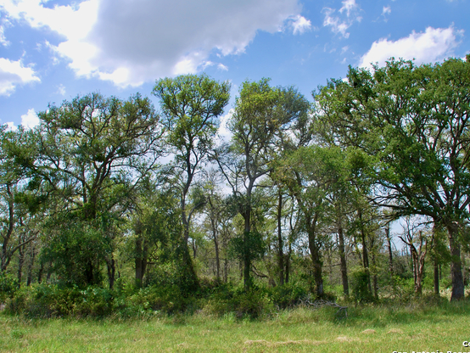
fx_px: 408
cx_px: 259
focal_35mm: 30
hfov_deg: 59.8
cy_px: 177
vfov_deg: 46.8
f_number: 7.1
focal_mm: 18
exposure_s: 1/200
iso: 100
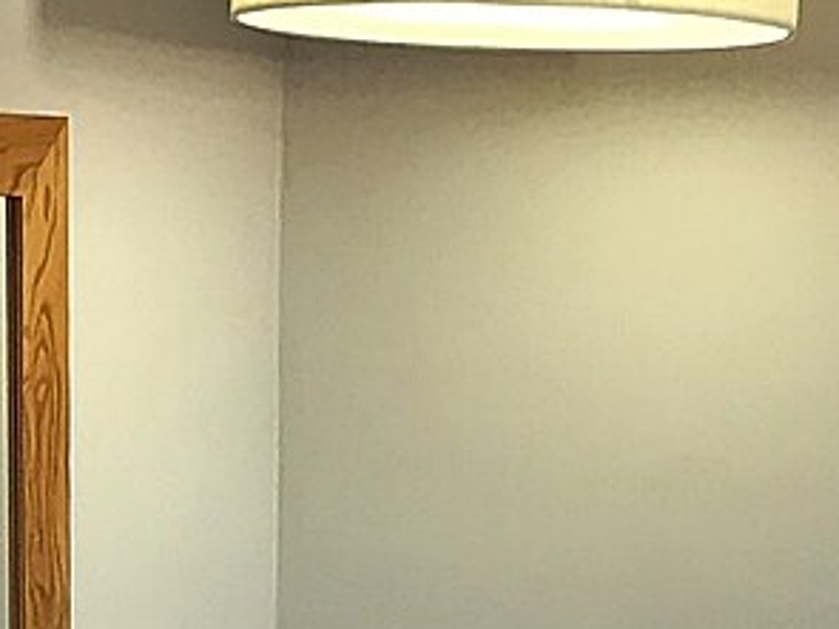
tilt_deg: -14.0
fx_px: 3683
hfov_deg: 12.9
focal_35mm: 152
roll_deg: -0.9
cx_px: 88
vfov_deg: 9.2
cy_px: 1224
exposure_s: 1/33
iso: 25
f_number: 1.8
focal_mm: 3.99
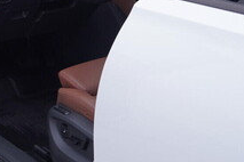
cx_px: -47
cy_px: 25
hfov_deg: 20.5
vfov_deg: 14.6
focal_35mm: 93
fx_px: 630
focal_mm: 24
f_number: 3.5
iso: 125
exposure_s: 1/60
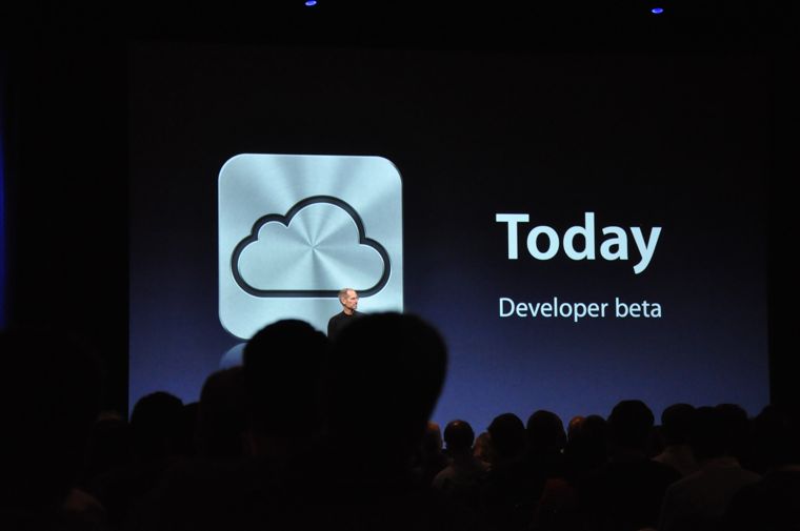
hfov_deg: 21.9
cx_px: 400
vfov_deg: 14.7
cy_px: 266
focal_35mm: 93
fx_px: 2064
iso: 1600
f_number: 5.3
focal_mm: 62
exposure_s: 1/80
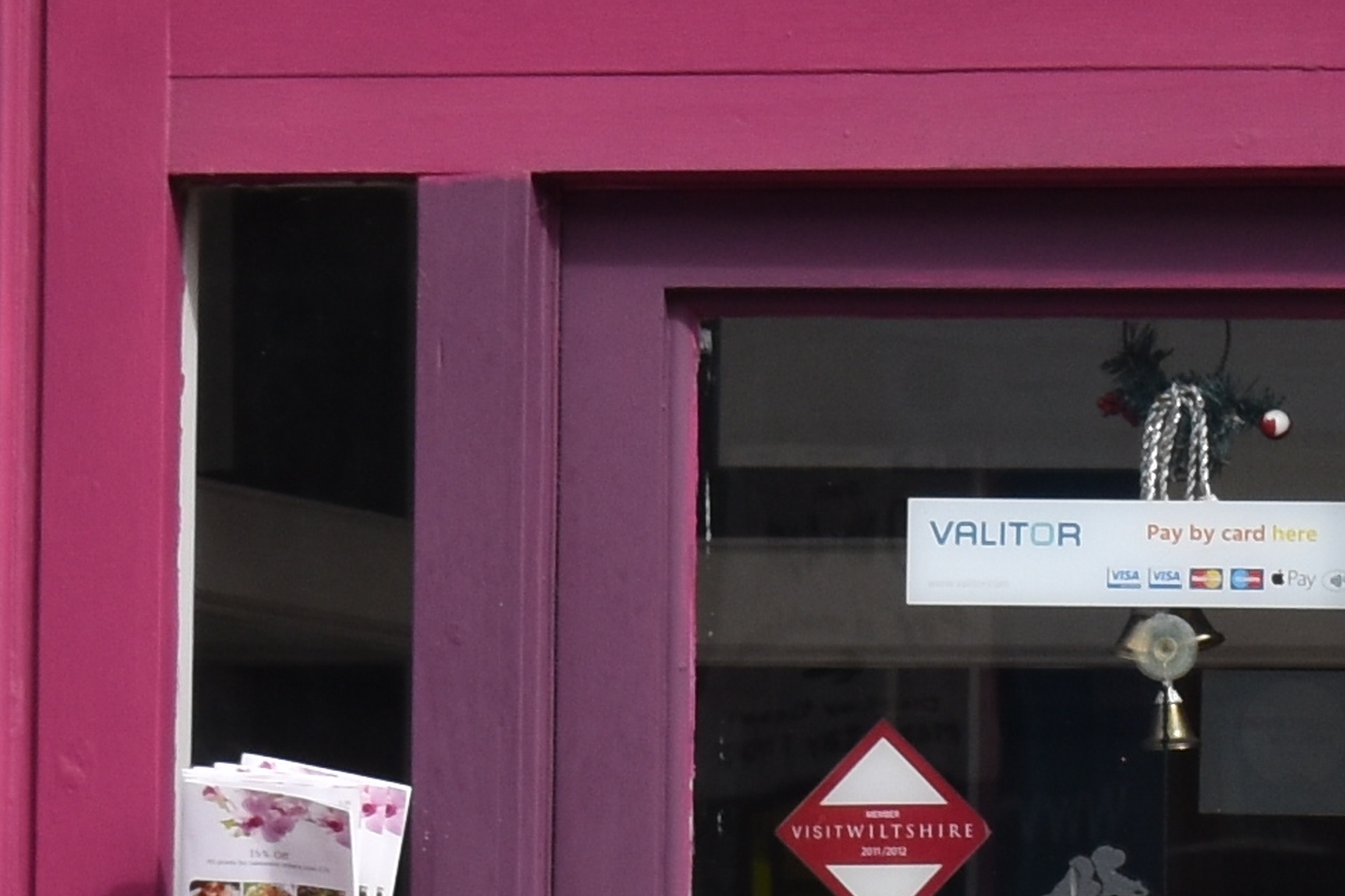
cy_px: 758
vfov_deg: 3.1
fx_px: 16699
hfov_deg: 4.6
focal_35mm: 447
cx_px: 1345
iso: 200
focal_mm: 48
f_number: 8
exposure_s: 1/250
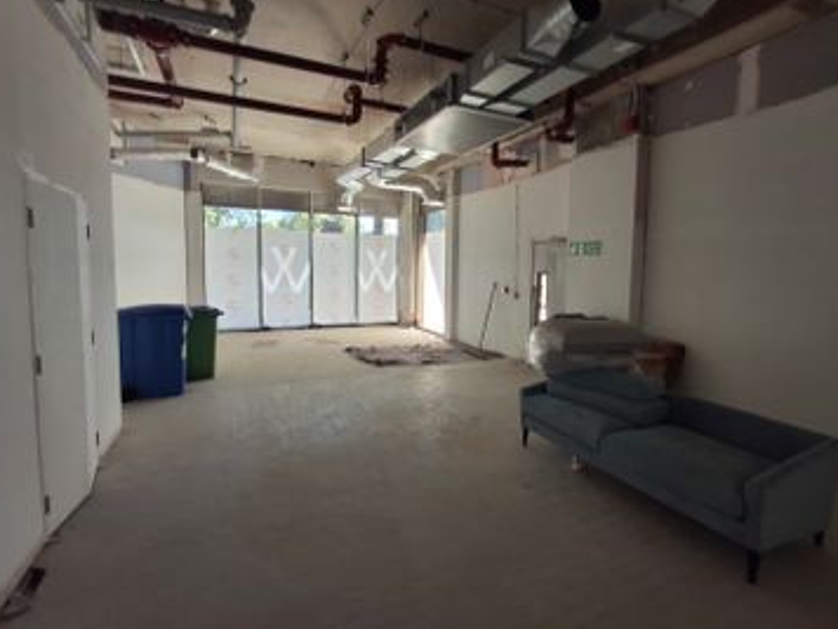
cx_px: 440
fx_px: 436
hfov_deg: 87.7
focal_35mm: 18
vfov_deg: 71.6
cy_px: 299
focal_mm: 1.64
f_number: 2.2
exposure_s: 1/40
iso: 40
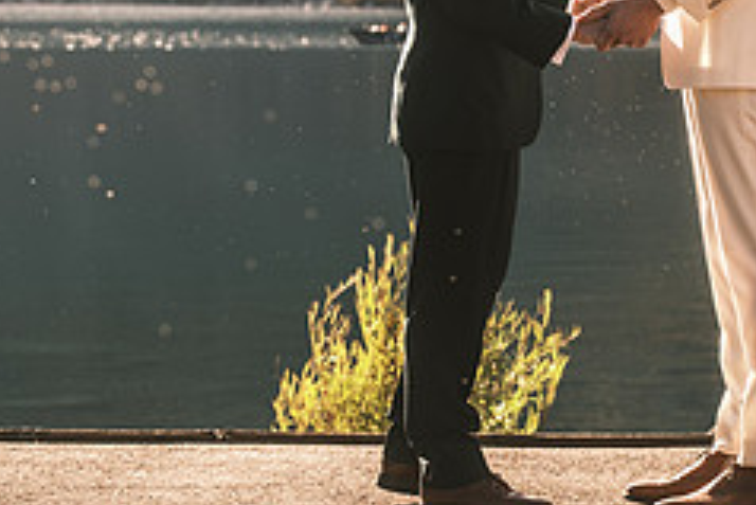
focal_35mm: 183
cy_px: -100
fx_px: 3845
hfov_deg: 11.2
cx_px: 616
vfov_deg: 7.5
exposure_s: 1/480
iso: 200
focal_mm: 50
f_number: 3.6
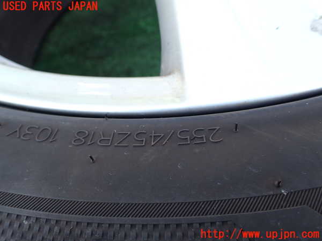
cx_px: 161
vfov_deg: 46.8
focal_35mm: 30
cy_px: 120
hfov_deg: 60.0
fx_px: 279
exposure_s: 1/125
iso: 100
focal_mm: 5.4
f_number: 3.2
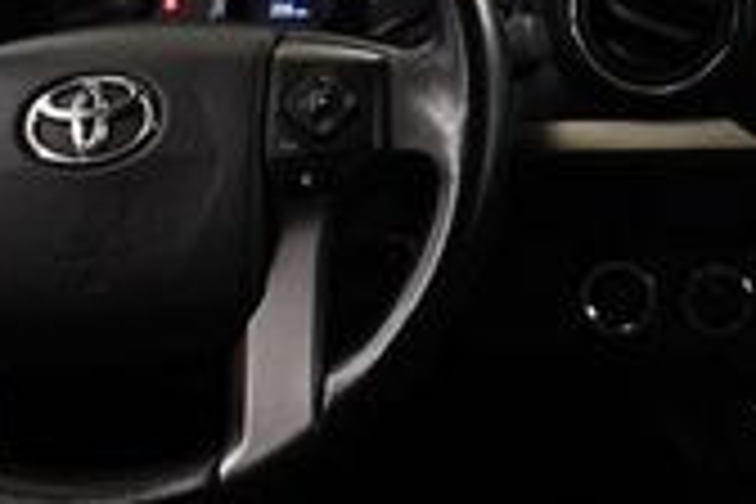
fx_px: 2163
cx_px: 954
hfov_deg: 18.6
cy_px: 27
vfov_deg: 13.2
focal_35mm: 103
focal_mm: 18
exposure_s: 1/125
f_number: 3.5
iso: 1800
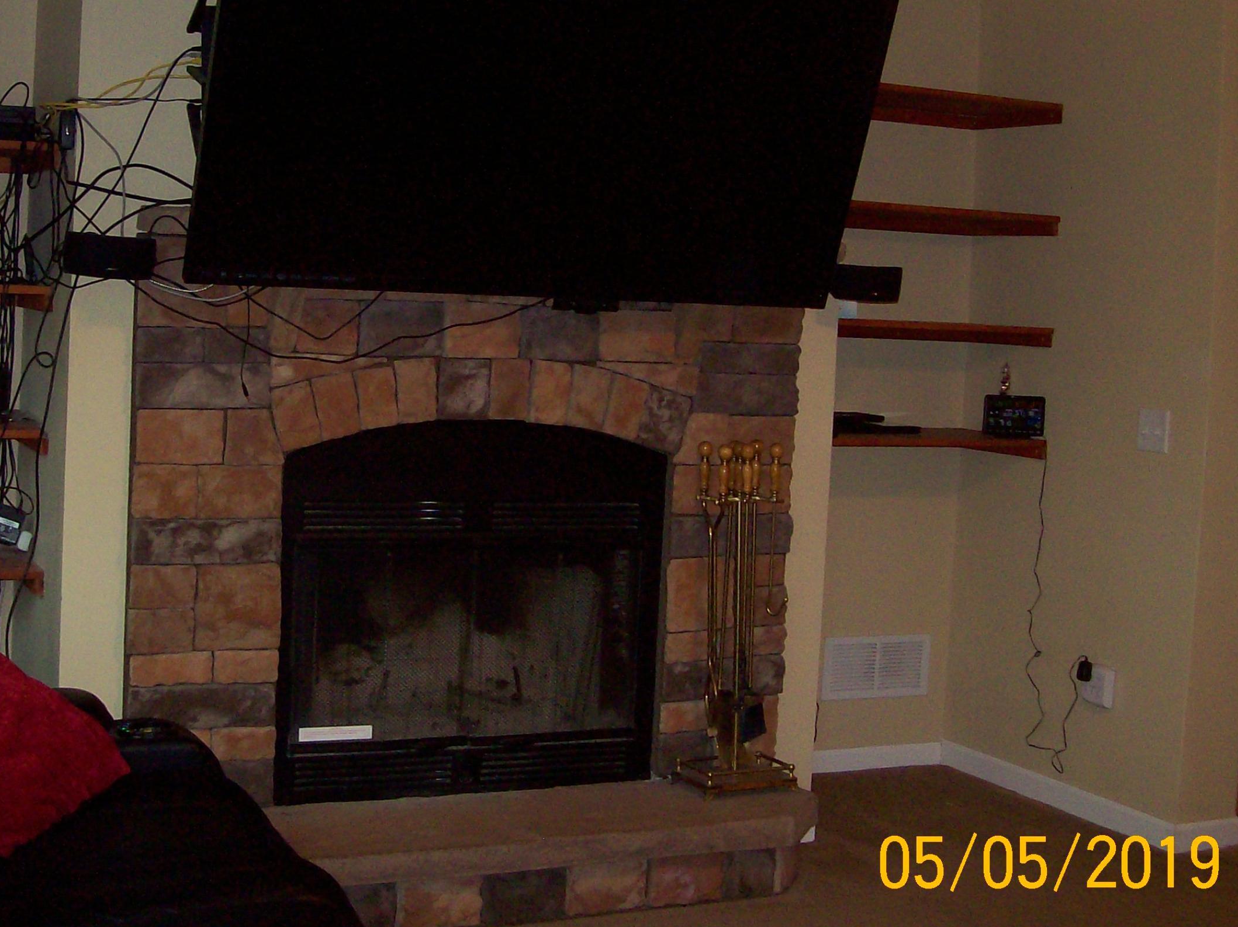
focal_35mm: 51
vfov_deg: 28.5
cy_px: 367
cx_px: 433
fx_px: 1823
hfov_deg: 37.2
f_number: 2.7
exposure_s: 1/64
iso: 140
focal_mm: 6
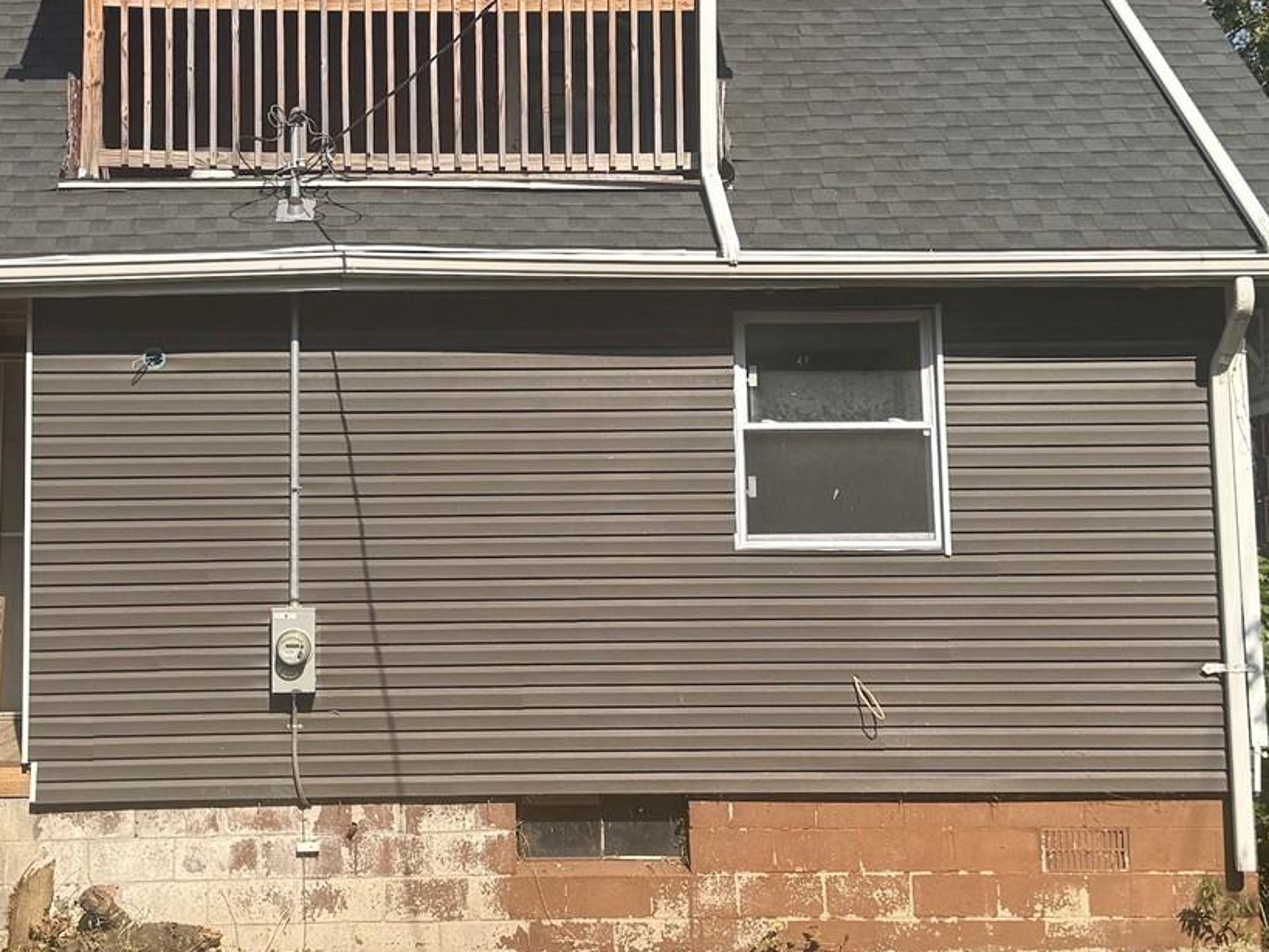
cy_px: 350
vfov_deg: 24.3
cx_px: 452
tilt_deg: +6.9
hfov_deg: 32.0
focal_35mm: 60
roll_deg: +0.5
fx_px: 2199
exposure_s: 1/3413
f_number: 1.78
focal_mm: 6.76
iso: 80
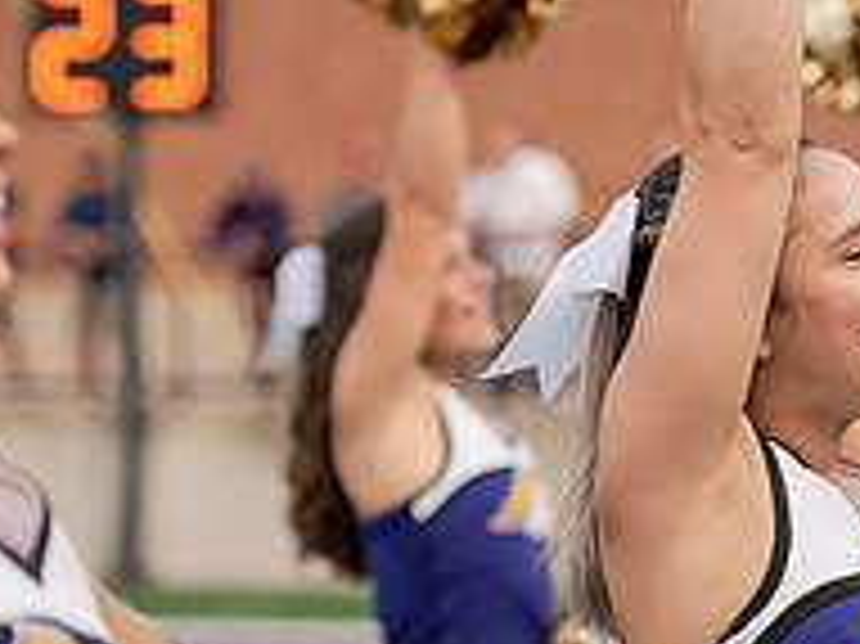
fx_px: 6679
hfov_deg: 7.3
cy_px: 399
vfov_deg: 5.5
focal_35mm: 269
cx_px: 783
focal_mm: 92
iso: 1250
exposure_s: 1/1000
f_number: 3.5
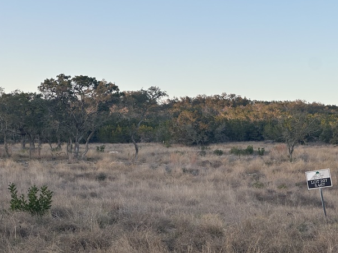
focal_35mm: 82
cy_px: 125
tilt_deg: +4.4
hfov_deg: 23.8
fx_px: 801
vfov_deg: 18.0
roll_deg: -0.8
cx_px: 166
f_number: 2.8
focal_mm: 9
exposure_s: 1/99
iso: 32
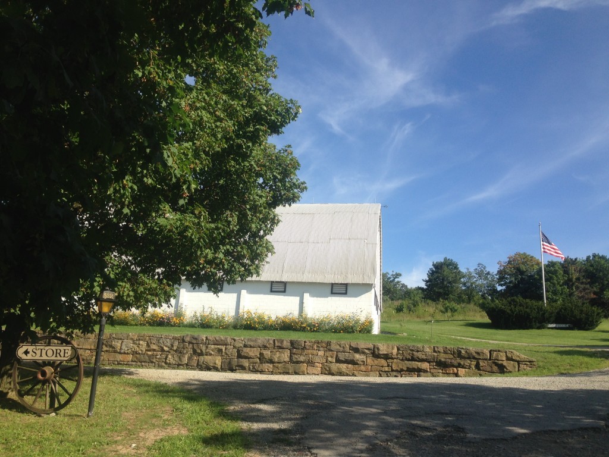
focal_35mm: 33
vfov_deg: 42.9
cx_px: 304
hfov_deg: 55.4
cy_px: 228
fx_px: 581
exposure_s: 1/1022
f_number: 2.4
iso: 50
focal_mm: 4.13
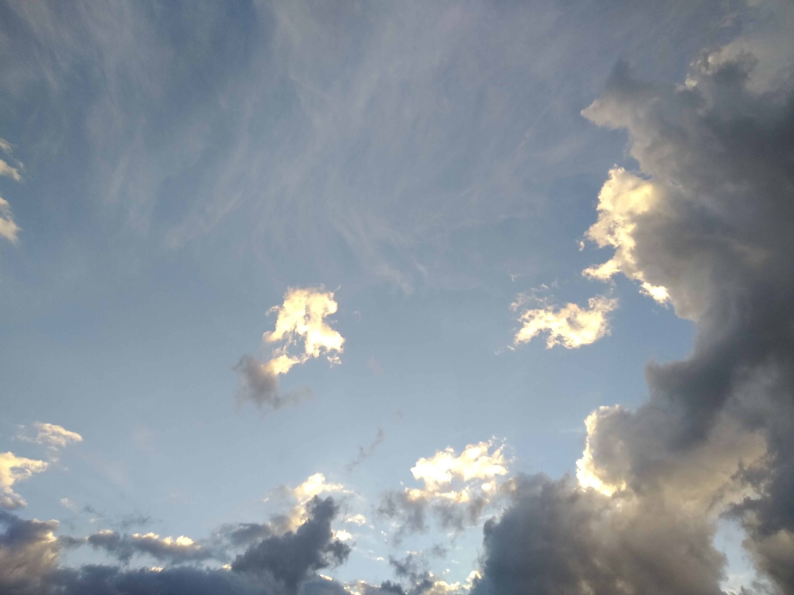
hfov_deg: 67.3
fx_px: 596
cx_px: 397
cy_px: 298
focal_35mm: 26
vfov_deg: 53.1
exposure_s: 1/572
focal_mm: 3.82
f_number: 2.2
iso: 100
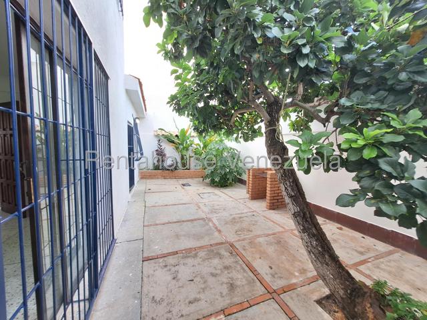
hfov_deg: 106.2
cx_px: 214
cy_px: 160
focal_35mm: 13
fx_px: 160
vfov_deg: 89.9
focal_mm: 1.74
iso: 40
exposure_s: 1/60
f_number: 2.2
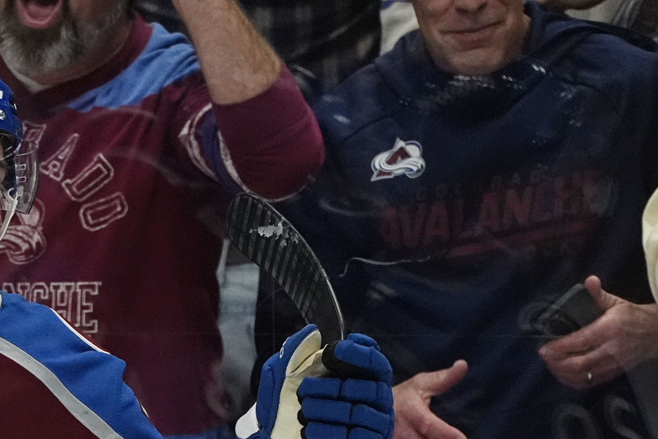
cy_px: 393
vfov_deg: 1.2
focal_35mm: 1171
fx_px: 21400
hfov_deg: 1.8
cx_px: -145
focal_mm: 429
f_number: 6.3
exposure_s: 1/1600
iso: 5000
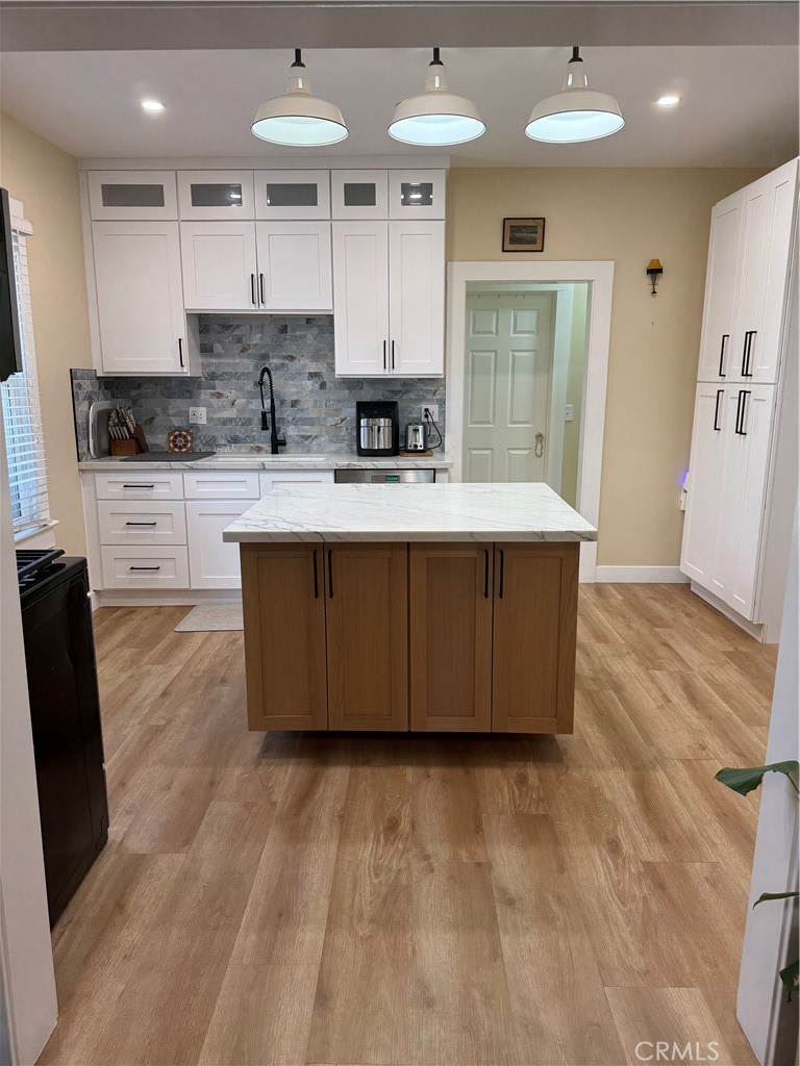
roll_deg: -0.2
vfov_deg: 71.6
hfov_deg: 56.8
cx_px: 400
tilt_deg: -12.0
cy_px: 533
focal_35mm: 24
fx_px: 740
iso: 160
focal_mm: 6.76
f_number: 1.78
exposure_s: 1/120
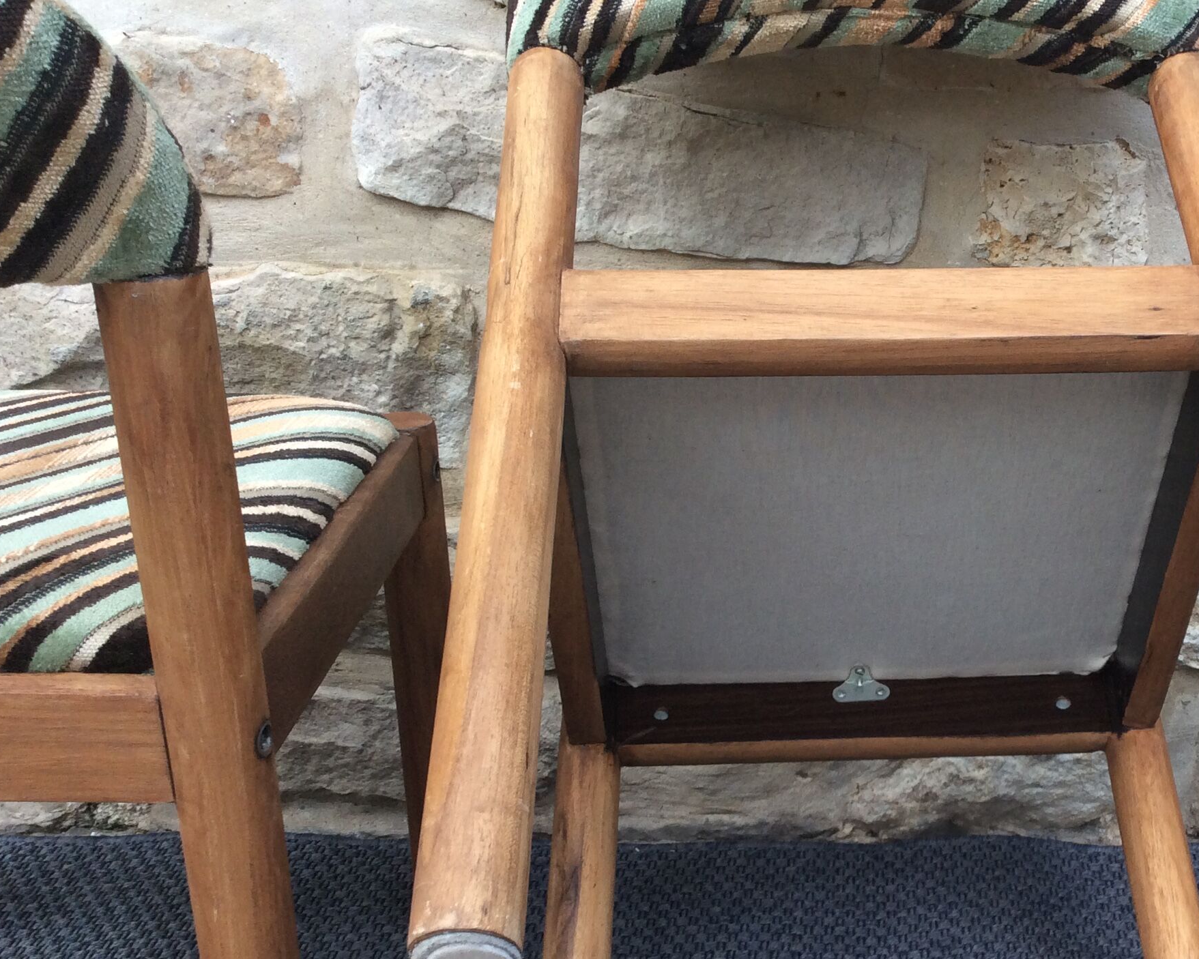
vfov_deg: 32.6
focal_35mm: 46
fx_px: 1633
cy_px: 594
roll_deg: -0.6
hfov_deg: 39.5
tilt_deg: -22.5
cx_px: 865
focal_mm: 3.3
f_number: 2.4
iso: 40
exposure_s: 1/50
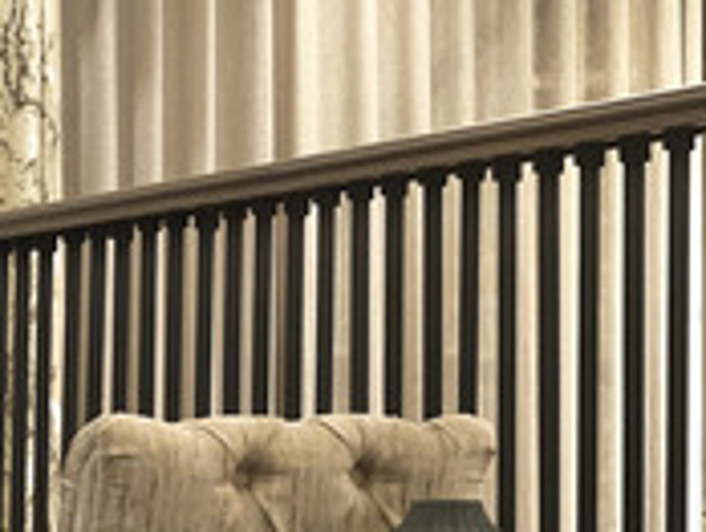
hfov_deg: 11.1
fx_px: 3615
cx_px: 243
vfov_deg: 8.4
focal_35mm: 177
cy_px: 540
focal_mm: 9
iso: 160
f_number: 2.8
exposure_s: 1/33
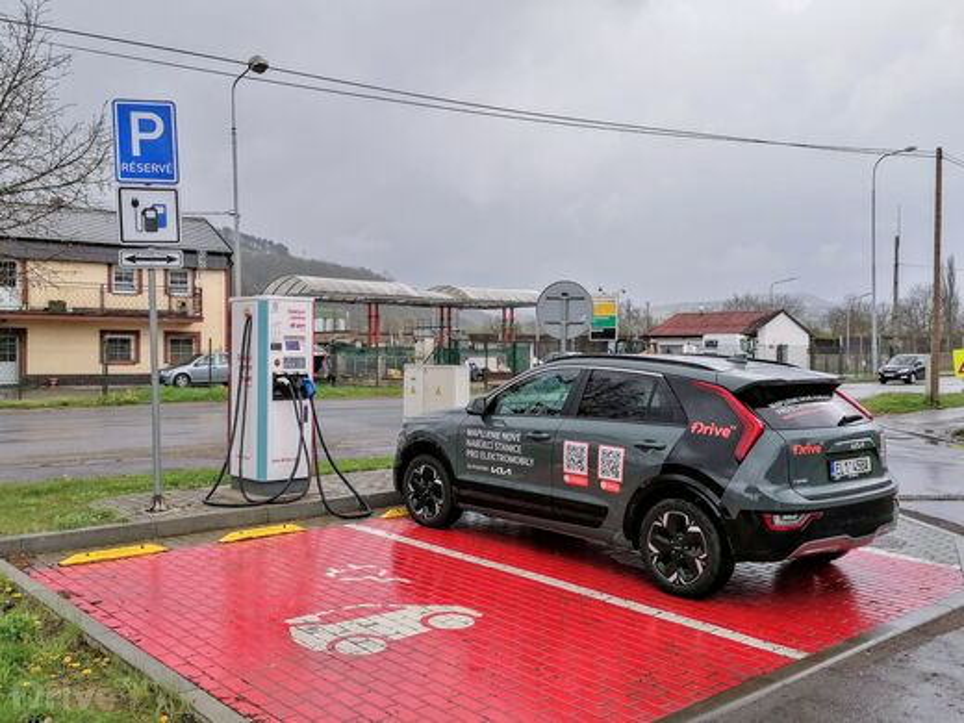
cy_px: 362
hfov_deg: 54.0
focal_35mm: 34
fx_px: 947
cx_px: 482
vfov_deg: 41.8
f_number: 1.8
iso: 50
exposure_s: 1/719
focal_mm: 5.3
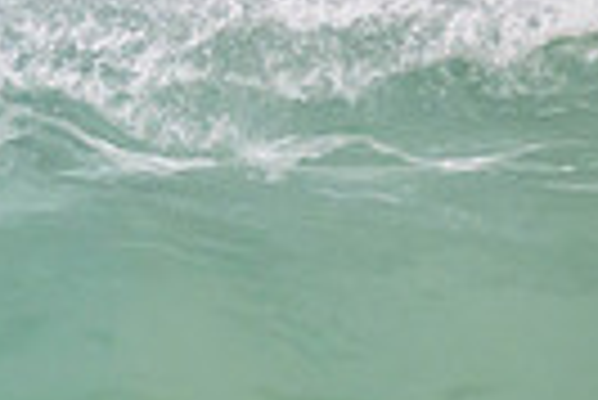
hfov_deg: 0.5
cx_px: -527
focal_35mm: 3999
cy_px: 469
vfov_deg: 0.3
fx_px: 66500
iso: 1100
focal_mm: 800
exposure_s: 1/2000
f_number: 11
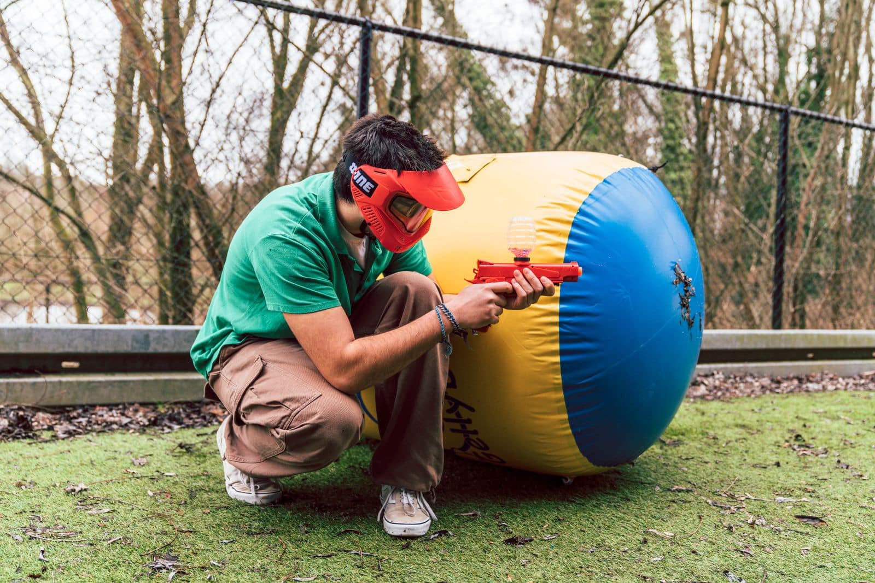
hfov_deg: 57.6
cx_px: 438
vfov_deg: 40.3
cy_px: 292
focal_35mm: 33
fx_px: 796
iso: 400
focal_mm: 32
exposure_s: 1/500
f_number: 2.8
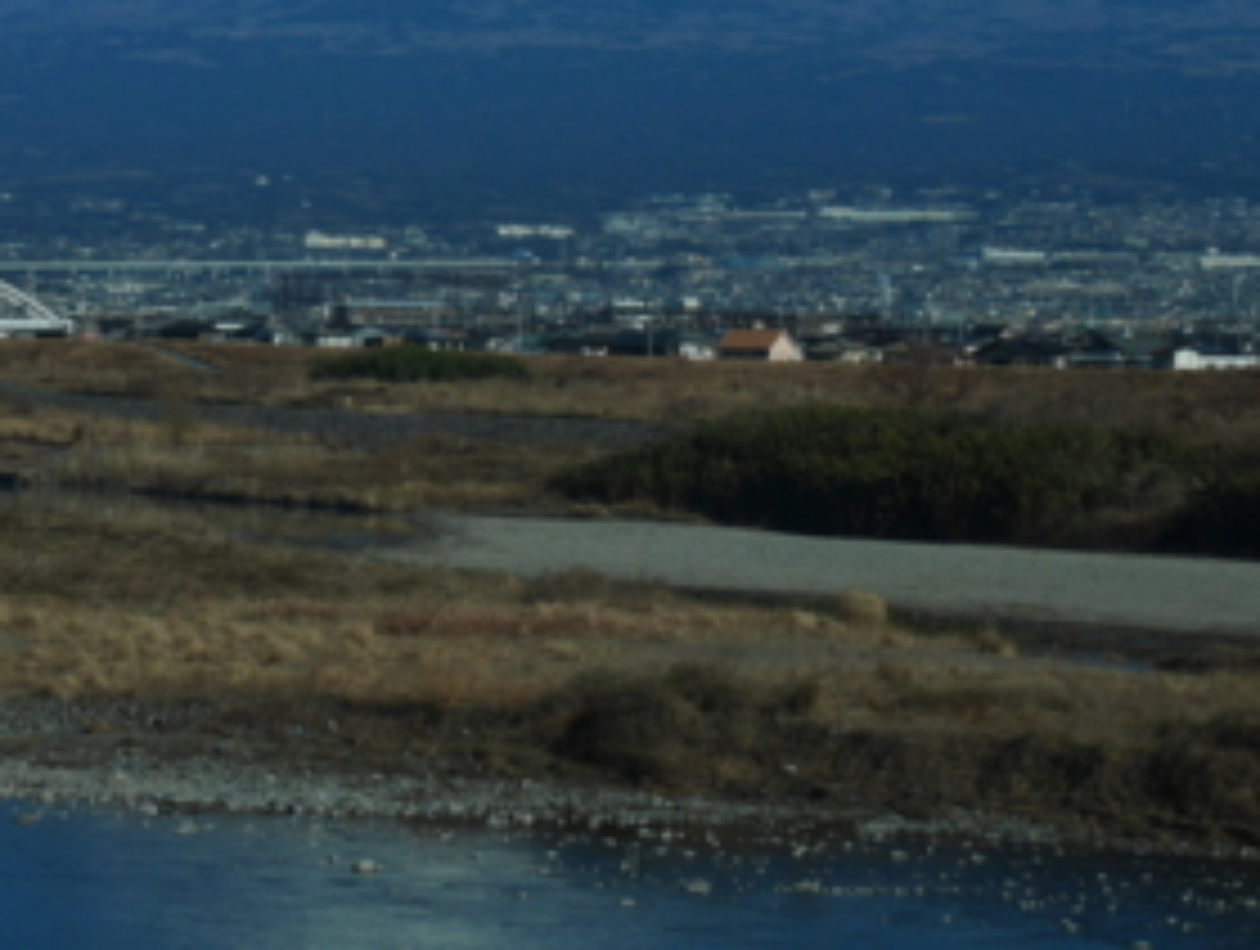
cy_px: 34
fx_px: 4995
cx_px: 504
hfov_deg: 14.4
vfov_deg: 10.8
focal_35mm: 137
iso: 200
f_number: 9
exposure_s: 1/400
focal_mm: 32
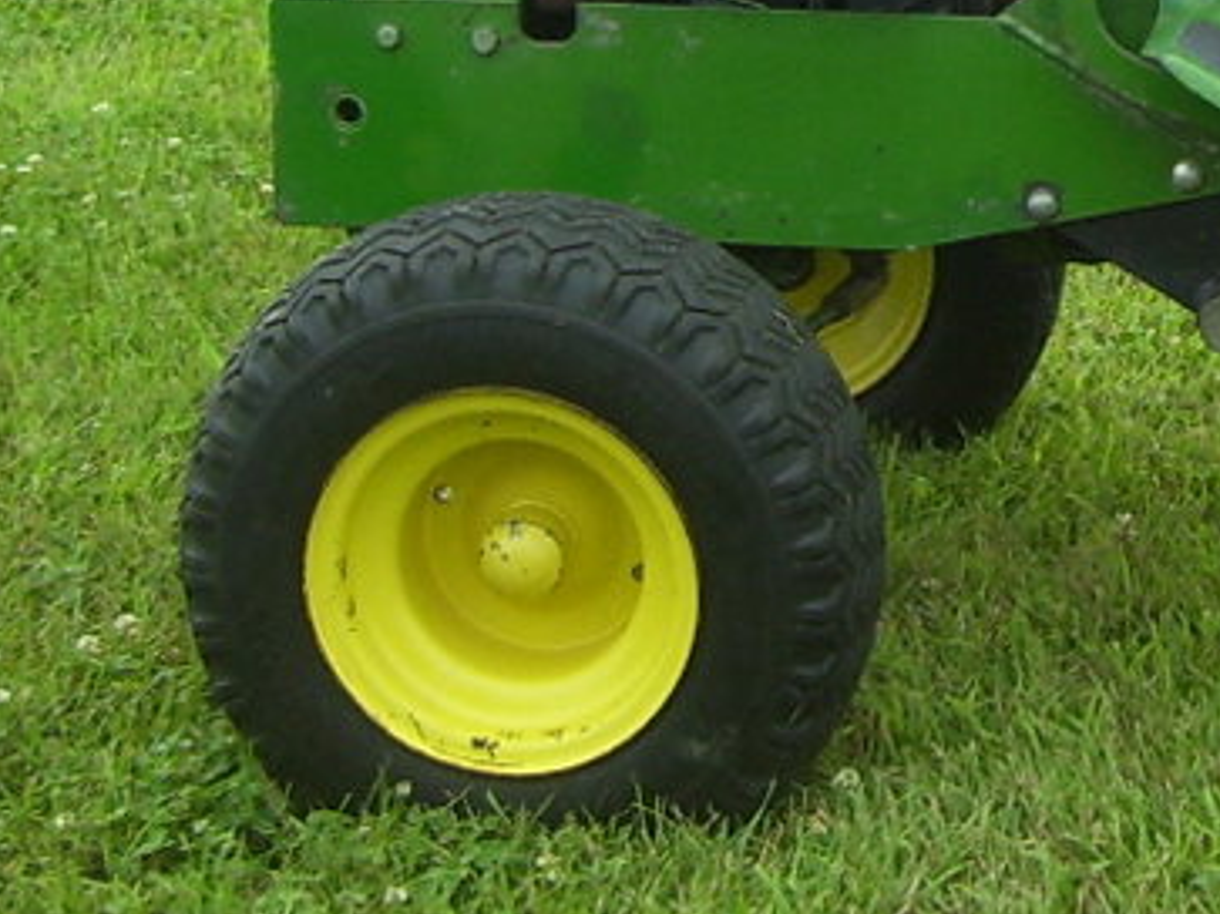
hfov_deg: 20.0
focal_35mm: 90
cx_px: 1576
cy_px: -212
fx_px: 3171
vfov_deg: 15.7
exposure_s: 1/350
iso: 80
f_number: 2.7
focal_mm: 5.6
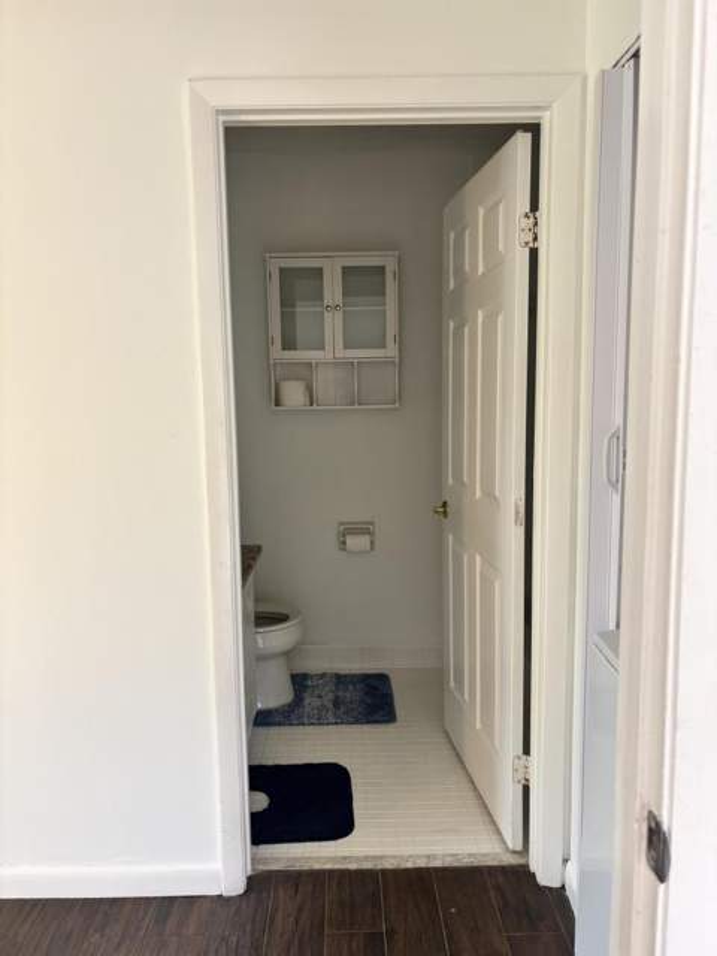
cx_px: 358
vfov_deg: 67.3
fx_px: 718
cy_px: 478
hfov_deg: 53.1
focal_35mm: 26
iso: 125
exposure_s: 1/121
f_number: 1.6
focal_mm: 5.96
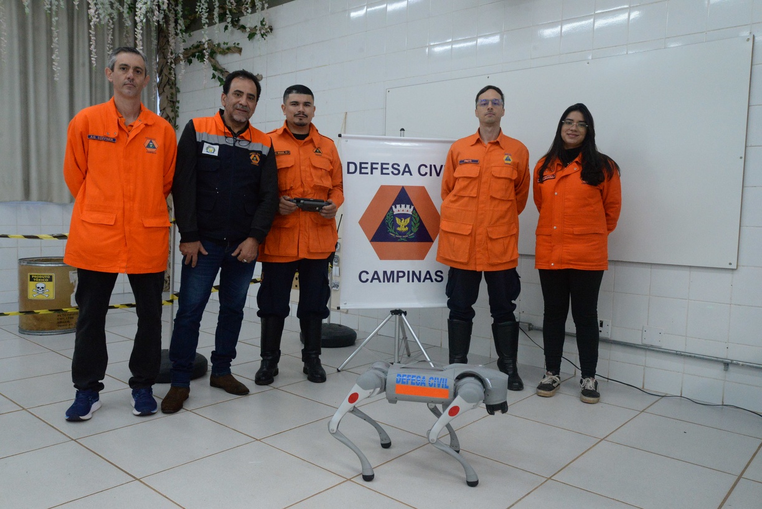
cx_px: 381
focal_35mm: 29
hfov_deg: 63.6
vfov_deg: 45.0
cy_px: 254
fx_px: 614
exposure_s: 1/100
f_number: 10
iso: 6400
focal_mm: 29
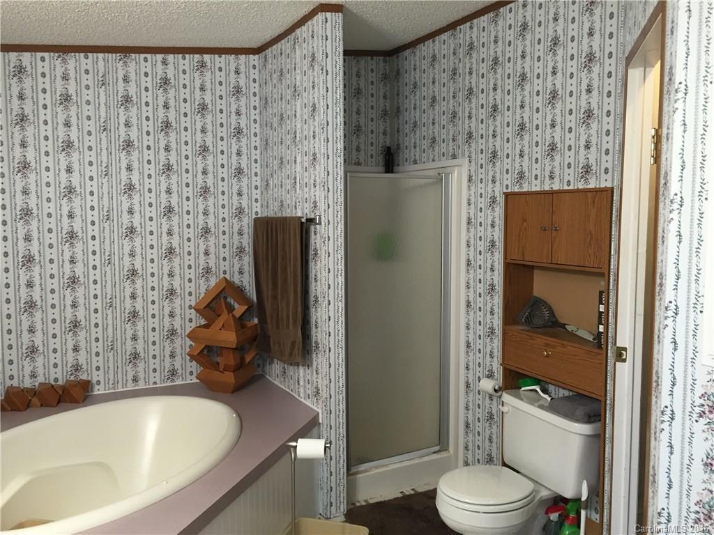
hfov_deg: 61.7
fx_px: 598
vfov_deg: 48.2
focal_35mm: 29
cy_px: 268
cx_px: 357
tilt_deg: -3.9
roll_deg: -0.8
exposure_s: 1/30
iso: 125
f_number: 2.2
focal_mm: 4.15
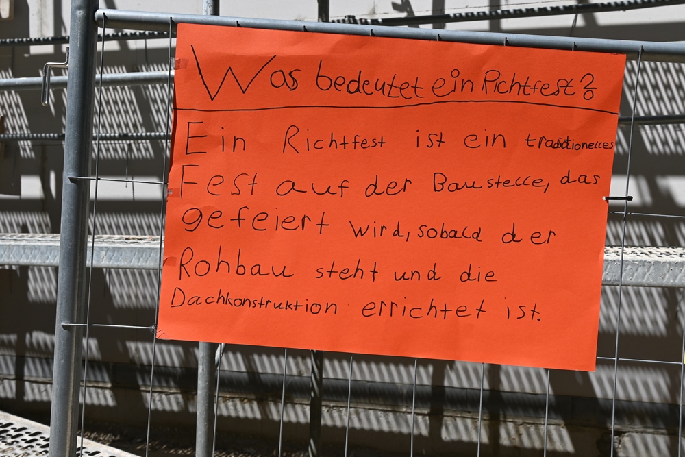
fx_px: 728
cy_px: 228
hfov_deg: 50.4
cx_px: 342
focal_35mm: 38
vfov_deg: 34.8
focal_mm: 25.5
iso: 100
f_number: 7.1
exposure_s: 1/400
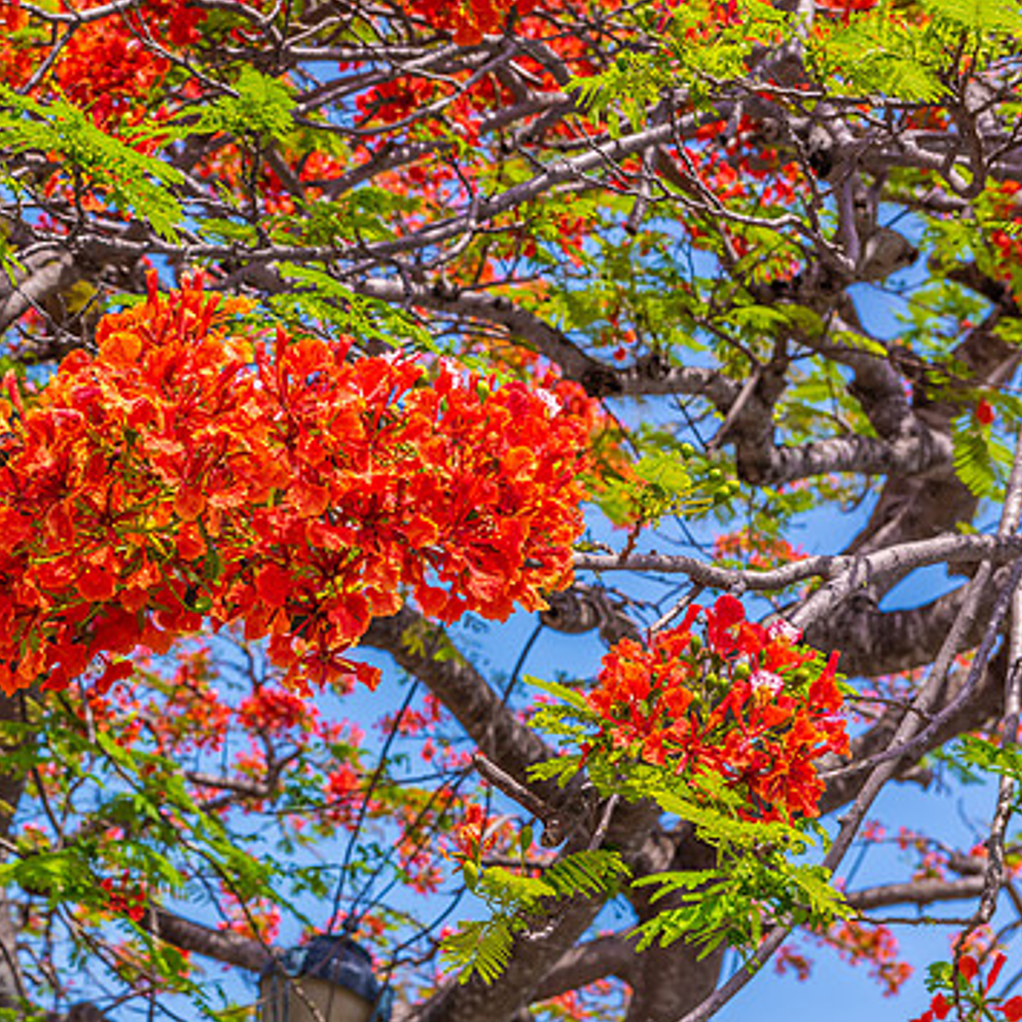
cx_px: 216
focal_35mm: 86
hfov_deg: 20.0
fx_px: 2873
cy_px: 528
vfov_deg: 20.2
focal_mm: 62
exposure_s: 1/125
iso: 64
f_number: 7.1
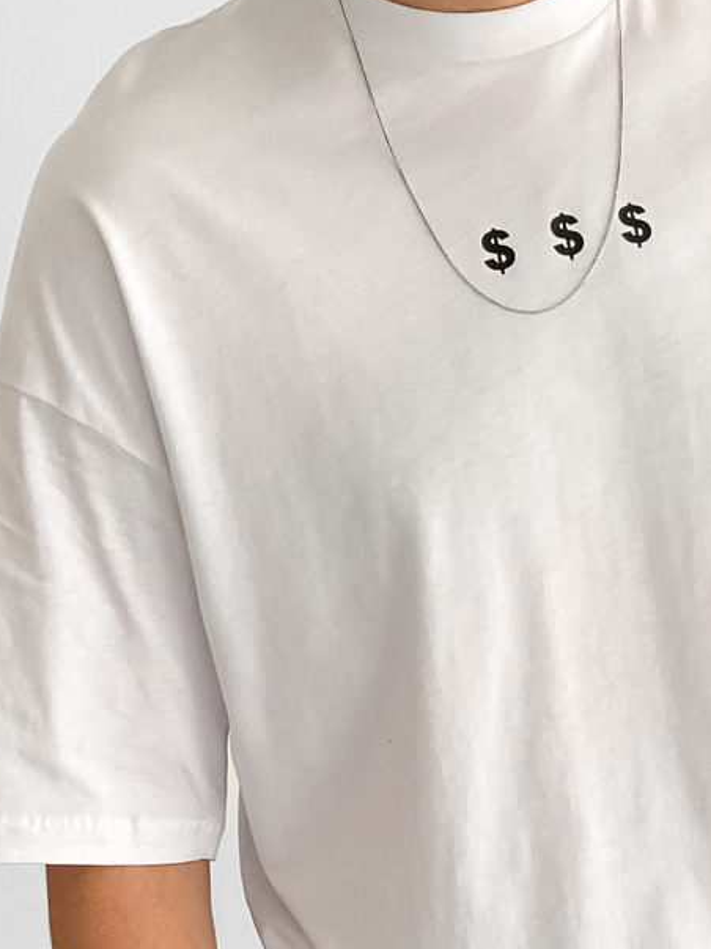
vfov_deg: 23.6
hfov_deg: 19.0
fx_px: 2109
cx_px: 543
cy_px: 1062
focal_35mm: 77
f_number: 1.8
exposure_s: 1/95
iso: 64
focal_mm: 3
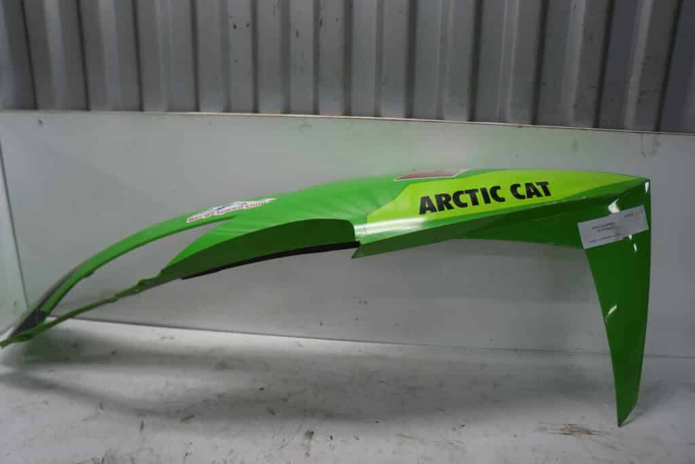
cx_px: 348
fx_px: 521
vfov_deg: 47.9
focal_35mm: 27
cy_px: 232
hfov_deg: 67.4
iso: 100
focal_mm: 18
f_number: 3.5
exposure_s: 1/80
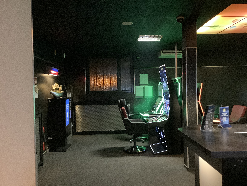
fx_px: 221
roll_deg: +0.6
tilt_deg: -1.3
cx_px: 124
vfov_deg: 45.4
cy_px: 93
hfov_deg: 58.4
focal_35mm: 31
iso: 800
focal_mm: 3.3
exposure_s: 1/17
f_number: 2.4
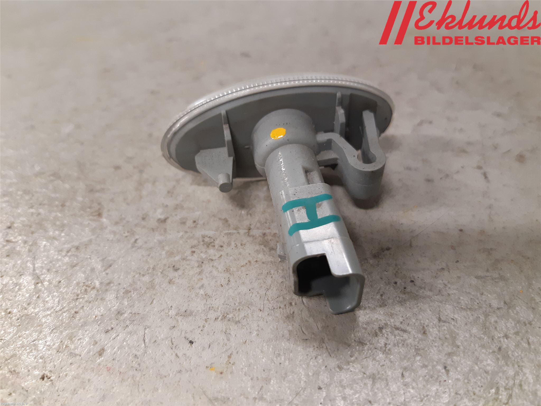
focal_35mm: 26
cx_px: 270
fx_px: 406
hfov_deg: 67.3
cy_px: 203
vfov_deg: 53.1
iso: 200
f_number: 1.7
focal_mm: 3.93
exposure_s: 1/50
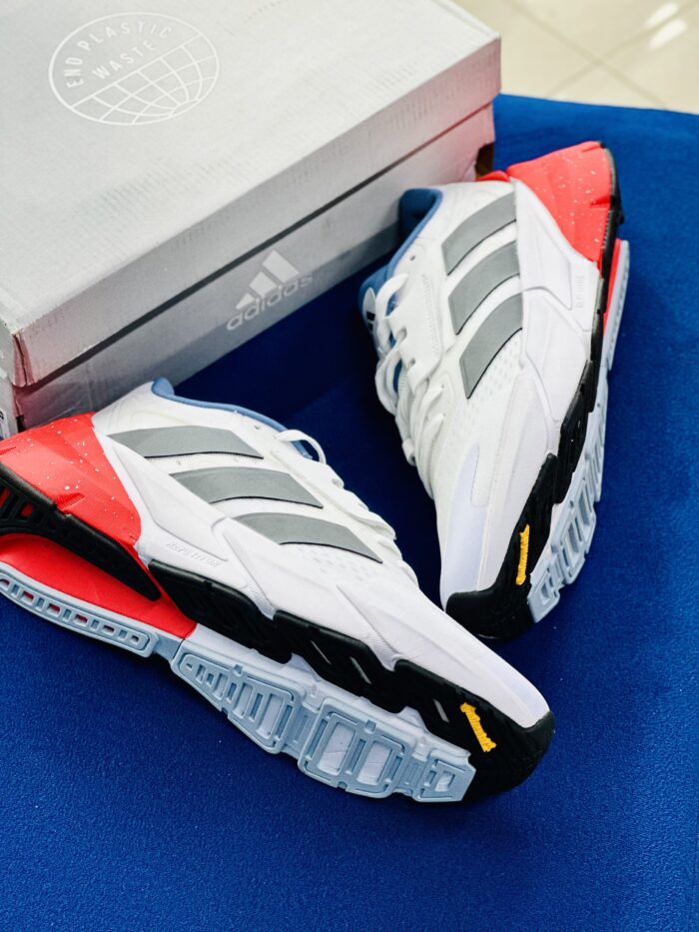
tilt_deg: -49.0
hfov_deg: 19.1
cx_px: 350
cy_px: 466
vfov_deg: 25.3
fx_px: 2073
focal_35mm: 77
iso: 160
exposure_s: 1/100
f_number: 2.8
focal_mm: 9
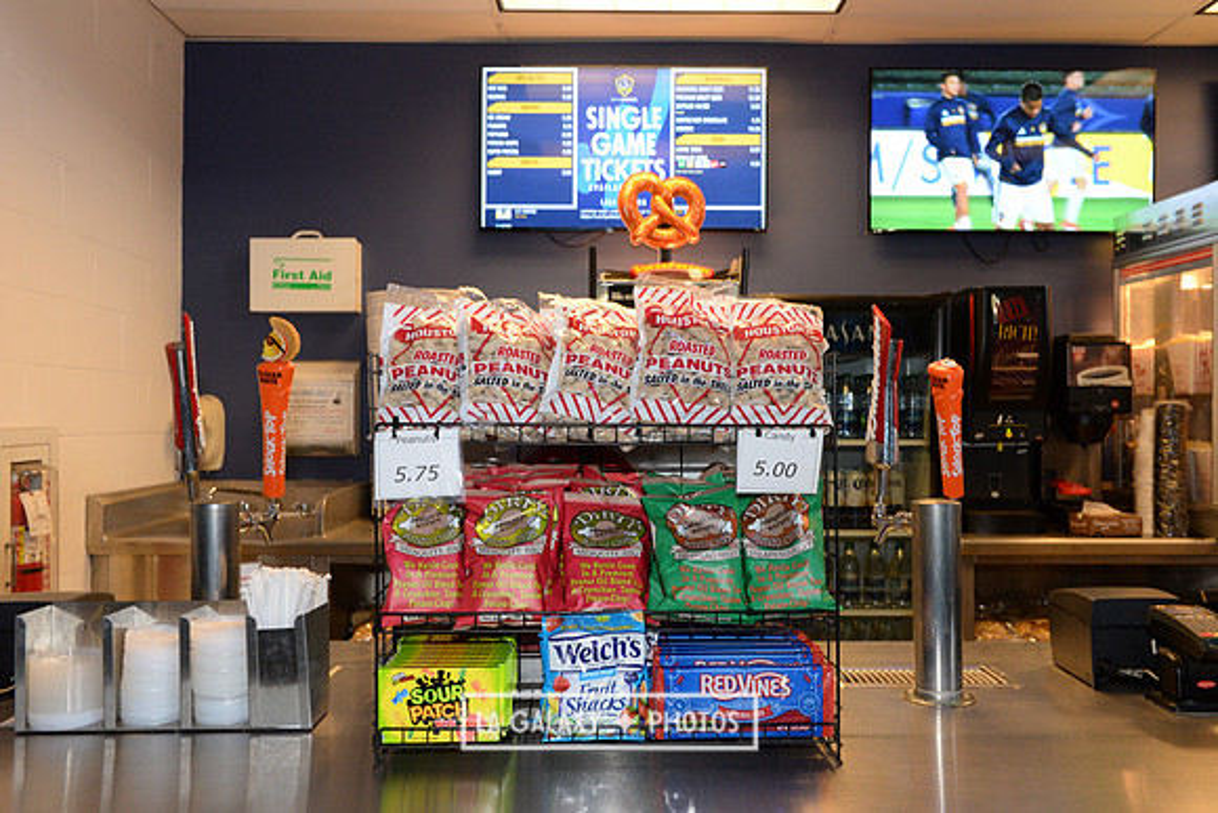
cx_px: 609
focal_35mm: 32
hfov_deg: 58.7
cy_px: 406
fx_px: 1083
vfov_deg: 41.1
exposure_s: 1/60
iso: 3200
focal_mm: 32
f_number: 10
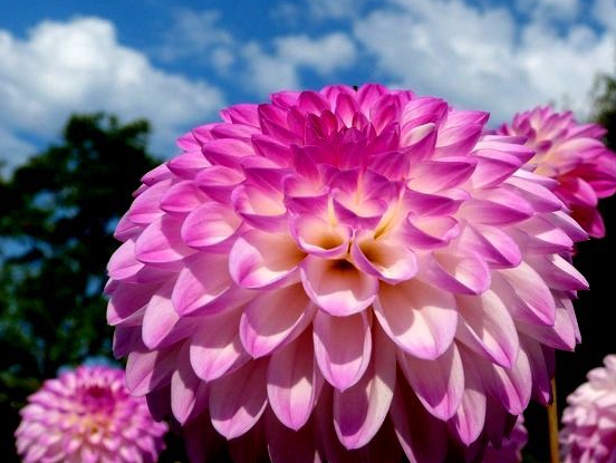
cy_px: 200
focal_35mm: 58
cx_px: 323
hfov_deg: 33.2
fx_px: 1033
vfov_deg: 25.2
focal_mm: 9
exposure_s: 1/400
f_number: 5.6
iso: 80
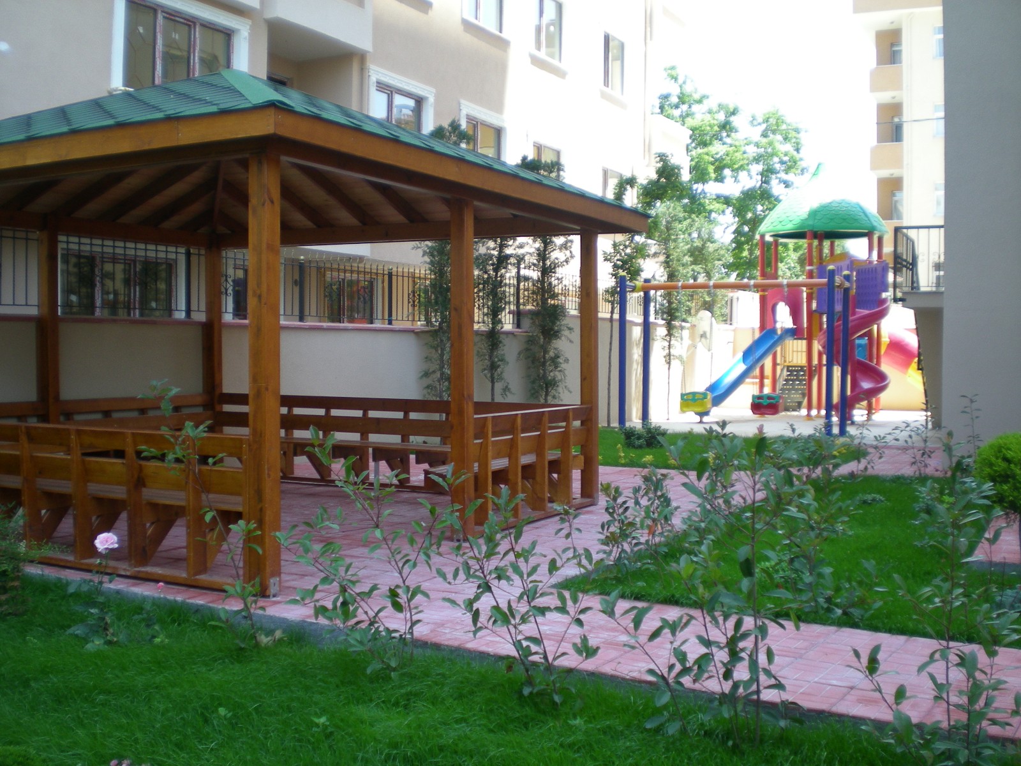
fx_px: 1121
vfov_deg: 37.7
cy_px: 383
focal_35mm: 38
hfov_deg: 49.0
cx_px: 510
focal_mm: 6.3
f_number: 3.1
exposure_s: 1/85.8
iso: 50
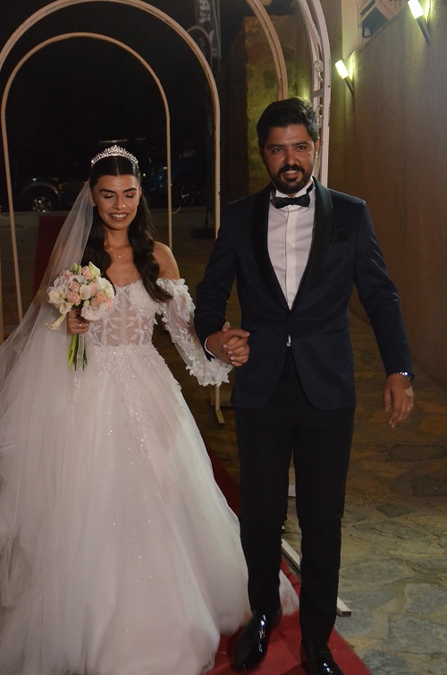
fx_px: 1178
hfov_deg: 21.5
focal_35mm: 63
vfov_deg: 31.9
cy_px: 338
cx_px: 224
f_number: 4.5
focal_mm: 42
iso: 3200
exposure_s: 1/60
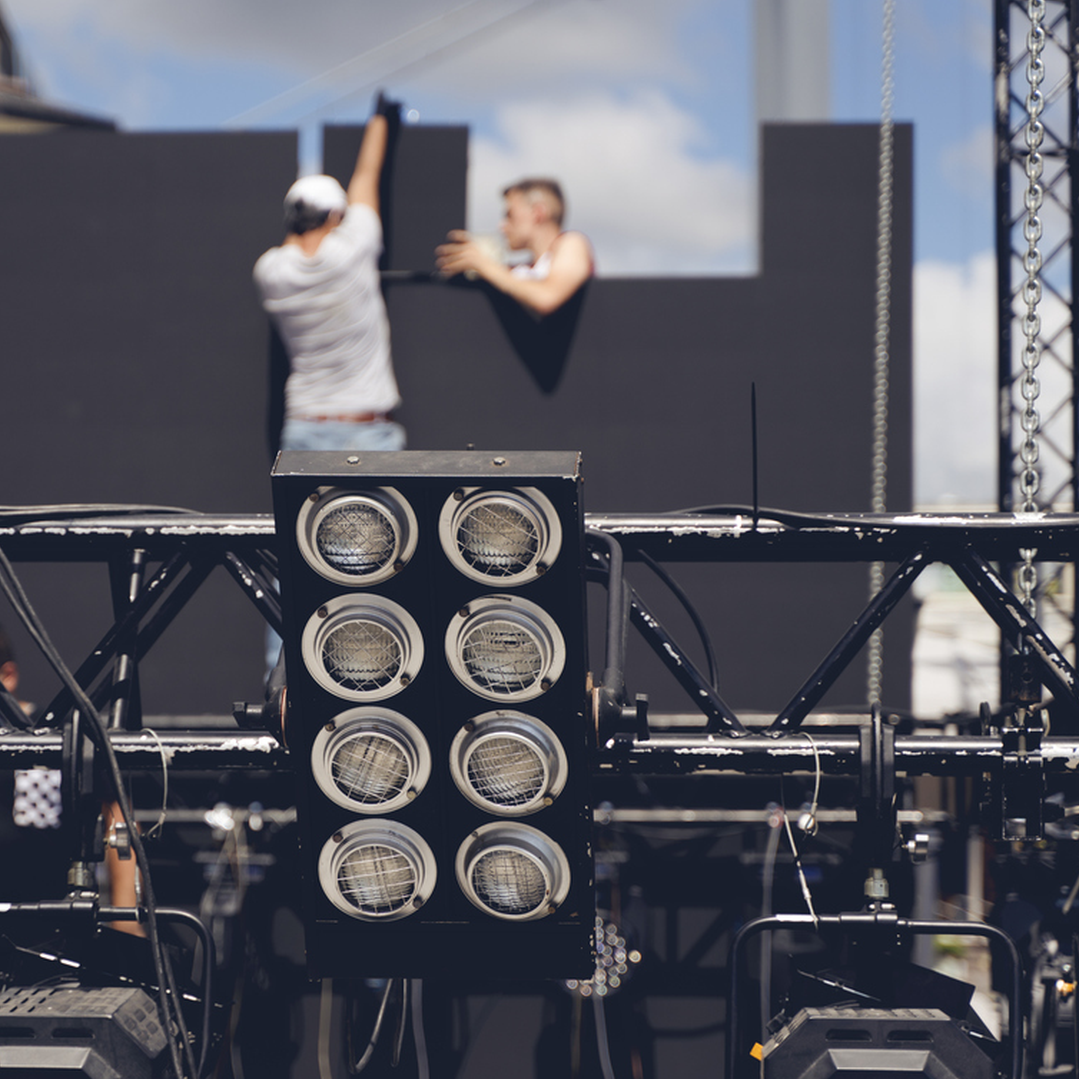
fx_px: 3738
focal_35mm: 106
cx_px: 341
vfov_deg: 16.4
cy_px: 597
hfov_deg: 16.4
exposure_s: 1/1600
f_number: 2.8
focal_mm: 75
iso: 50
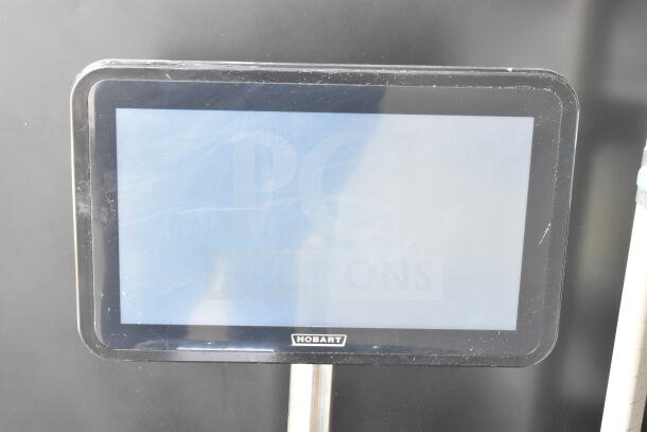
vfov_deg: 18.2
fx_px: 1348
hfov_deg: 27.0
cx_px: 324
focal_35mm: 75
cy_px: 216
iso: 4500
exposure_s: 1/80
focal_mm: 50
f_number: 5.6
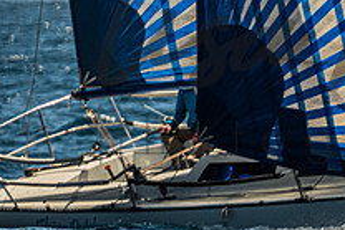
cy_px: -88
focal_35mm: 1485
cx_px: 626
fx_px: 14241
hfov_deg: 1.4
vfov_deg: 0.9
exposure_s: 1/1000
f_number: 5.6
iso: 320
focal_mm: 400
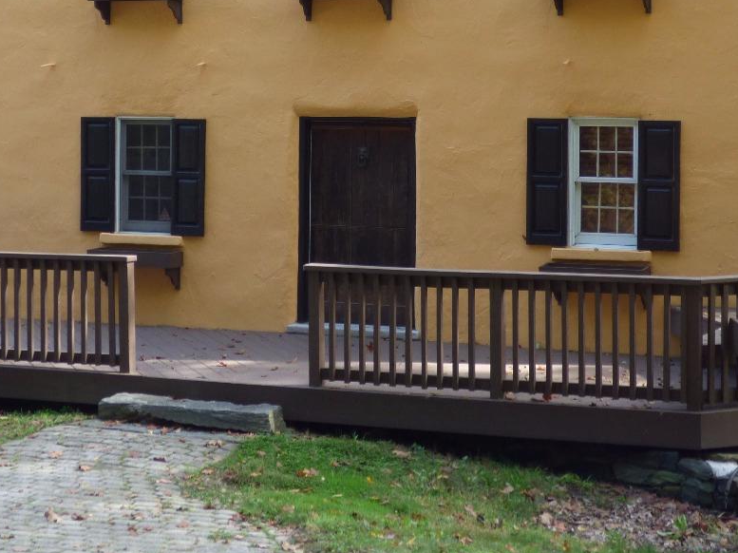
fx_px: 1897
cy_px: 98
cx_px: 474
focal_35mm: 89
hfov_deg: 22.0
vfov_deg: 16.4
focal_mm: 8.24
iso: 100
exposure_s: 1/60
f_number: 3.8
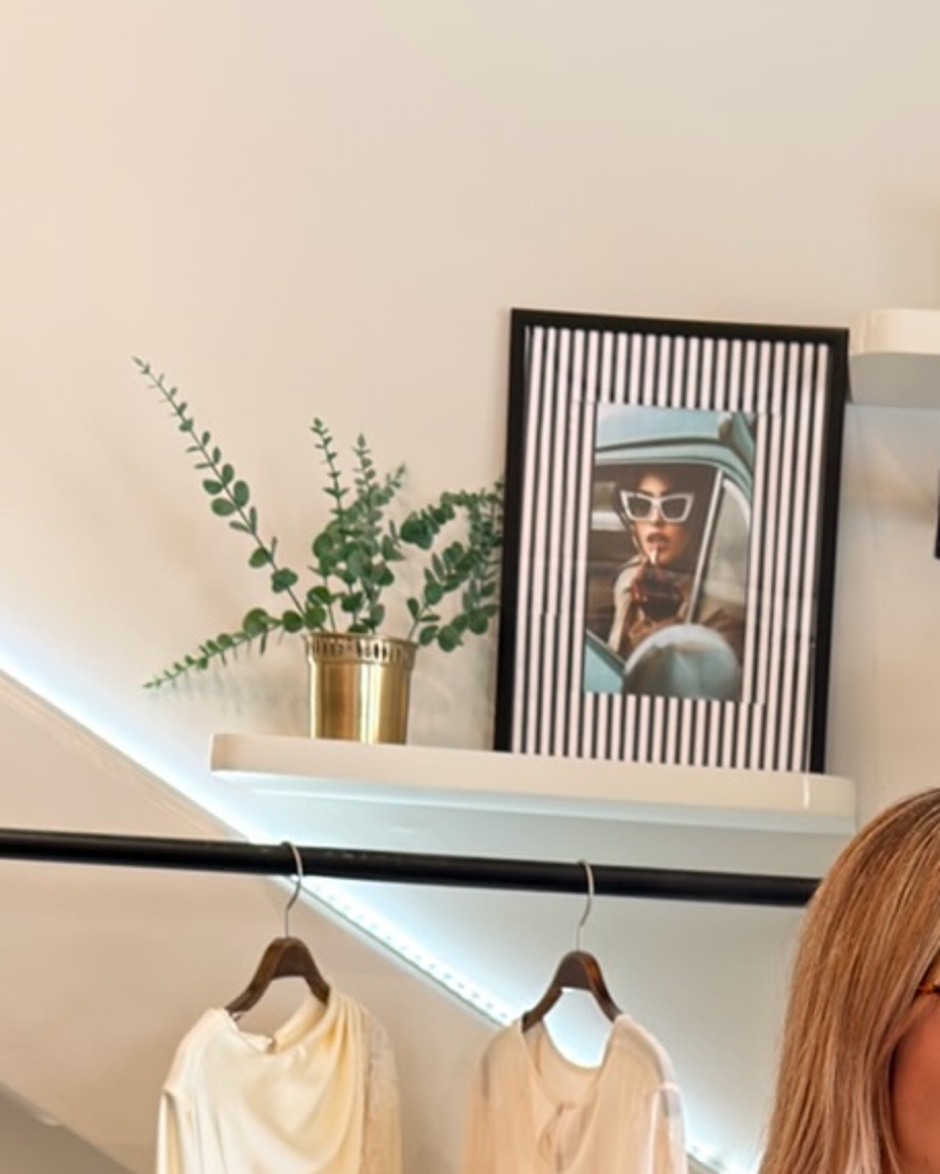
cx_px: 1047
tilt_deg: -15.6
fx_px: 3407
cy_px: 1803
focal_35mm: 98
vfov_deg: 17.4
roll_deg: -2.8
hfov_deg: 15.3
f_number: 1.78
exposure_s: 1/120
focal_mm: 6.76
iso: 64
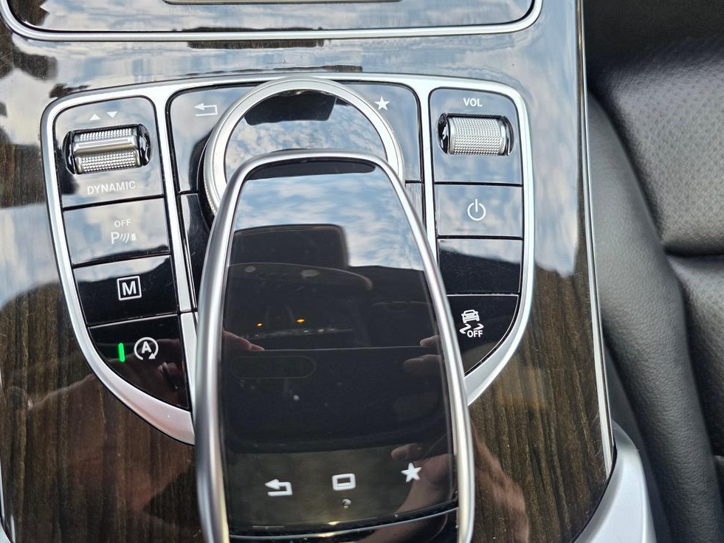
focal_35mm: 30
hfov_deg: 59.9
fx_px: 628
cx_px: 346
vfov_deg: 46.8
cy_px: 286
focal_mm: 6.3
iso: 100
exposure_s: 1/180
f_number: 1.7
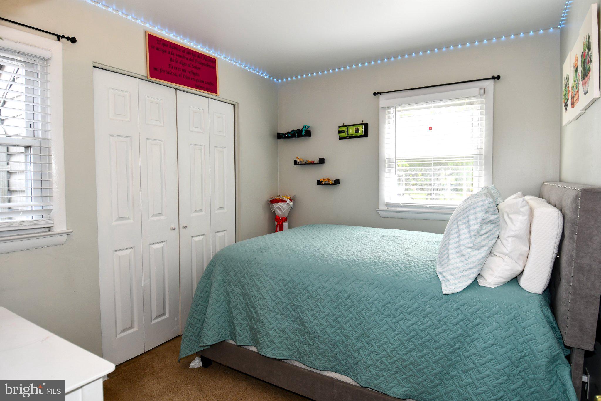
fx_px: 300
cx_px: 300
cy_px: 200
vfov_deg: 67.4
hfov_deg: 90.0
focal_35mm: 18
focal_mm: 12
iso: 200
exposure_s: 1/100
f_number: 5
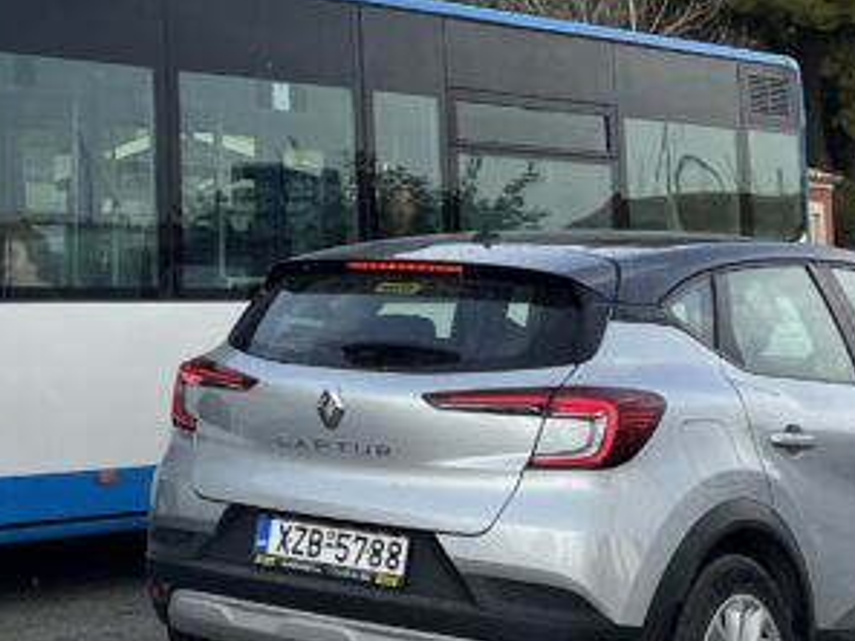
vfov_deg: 16.2
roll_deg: -0.4
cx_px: -75
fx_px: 2223
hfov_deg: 20.8
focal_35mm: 90
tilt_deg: +6.5
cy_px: 43
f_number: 1.6
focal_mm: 5.1
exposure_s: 1/1802
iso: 50
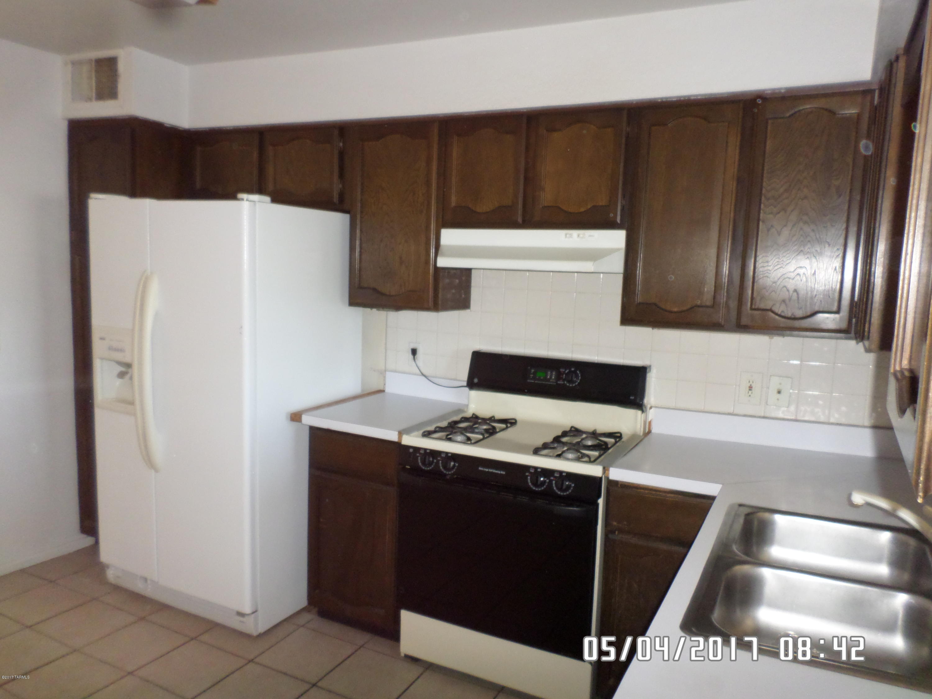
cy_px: 350
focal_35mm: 25
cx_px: 466
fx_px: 673
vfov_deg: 54.9
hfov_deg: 69.4
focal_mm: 4.5
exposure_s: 1/30
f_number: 2.5
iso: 240
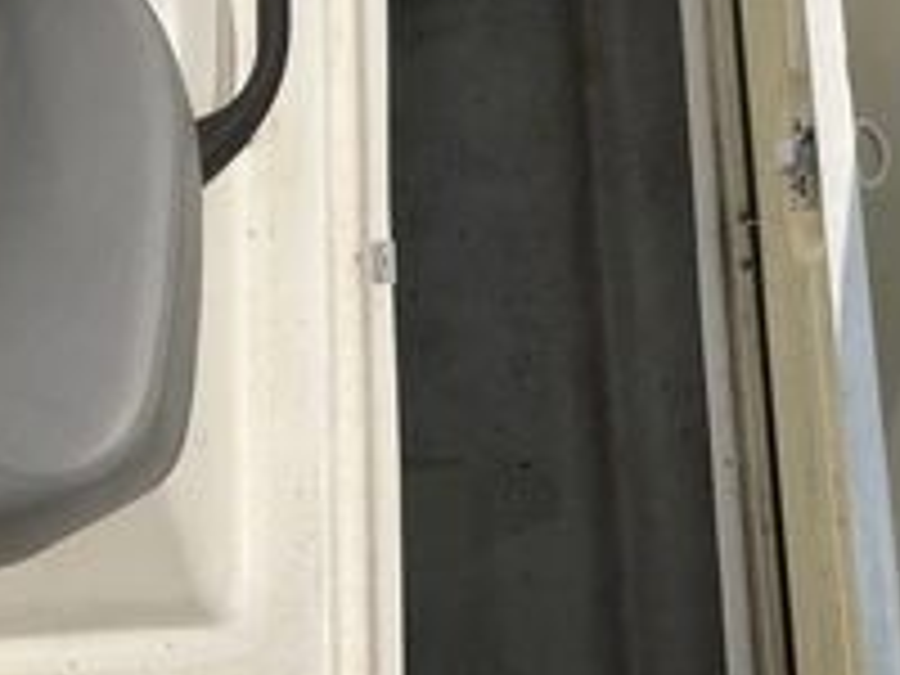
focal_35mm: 58
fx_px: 1508
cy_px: 238
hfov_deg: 33.1
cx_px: 567
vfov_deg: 25.1
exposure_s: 1/6536
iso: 25
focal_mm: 3
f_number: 1.8
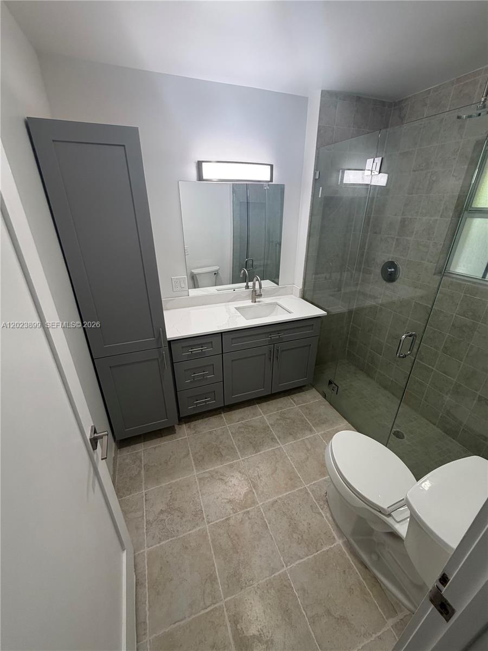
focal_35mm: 14
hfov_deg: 85.7
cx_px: 244
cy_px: 326
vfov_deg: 102.1
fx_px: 263
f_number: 2.2
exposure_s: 1/120
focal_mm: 2.22
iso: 160
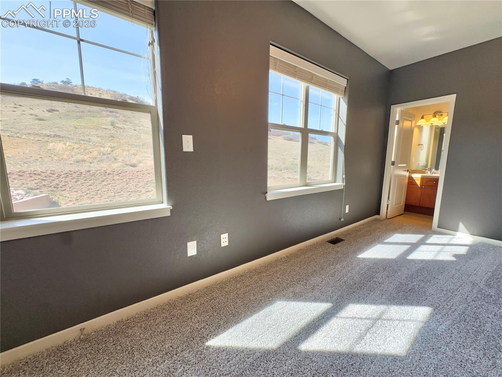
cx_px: 251
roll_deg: -0.5
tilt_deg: -8.2
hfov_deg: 102.1
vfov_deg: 85.7
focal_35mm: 14
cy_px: 188
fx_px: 203
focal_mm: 2.2
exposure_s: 1/419
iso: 40
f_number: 2.2
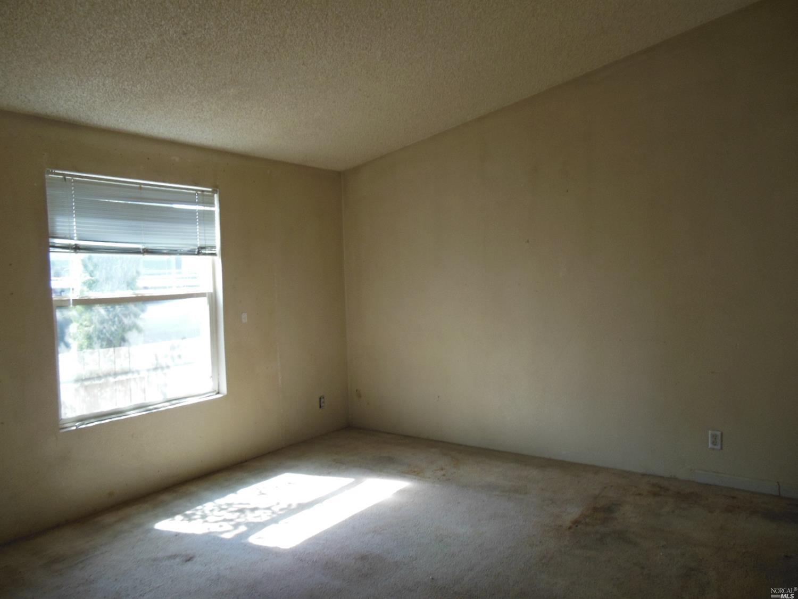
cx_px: 399
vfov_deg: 54.9
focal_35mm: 25
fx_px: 576
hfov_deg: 69.4
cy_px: 300
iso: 125
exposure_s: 1/60
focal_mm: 4.5
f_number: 3.2
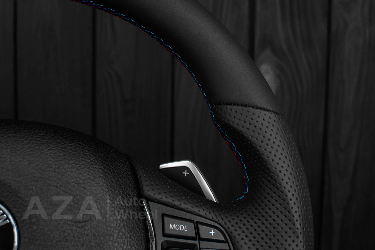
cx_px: 188
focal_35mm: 52
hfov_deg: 37.8
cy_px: 125
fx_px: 547
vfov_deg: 25.8
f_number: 6.3
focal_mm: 35
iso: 500
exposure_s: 1/125
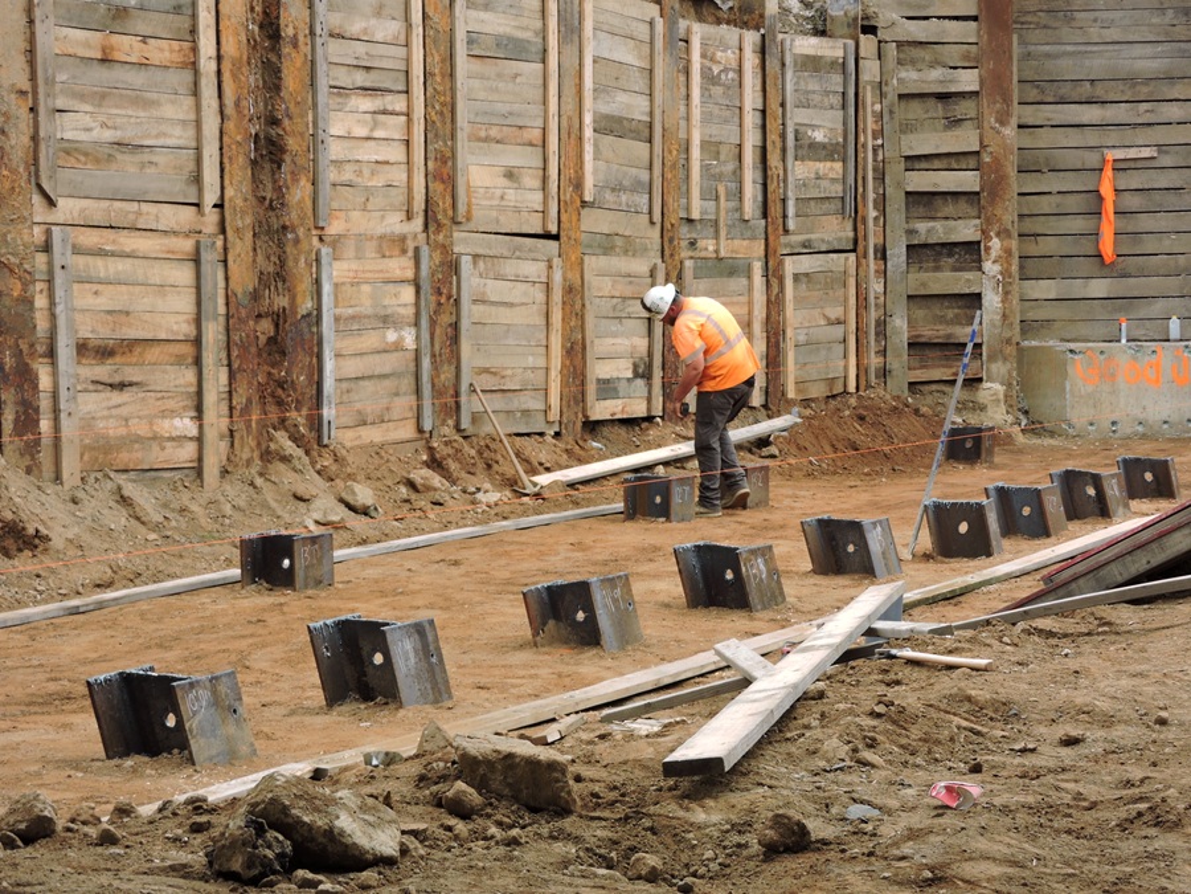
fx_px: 2752
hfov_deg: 24.4
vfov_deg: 18.4
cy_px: 447
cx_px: 596
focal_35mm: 80
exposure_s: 1/125
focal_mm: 14.3
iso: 100
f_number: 4.5
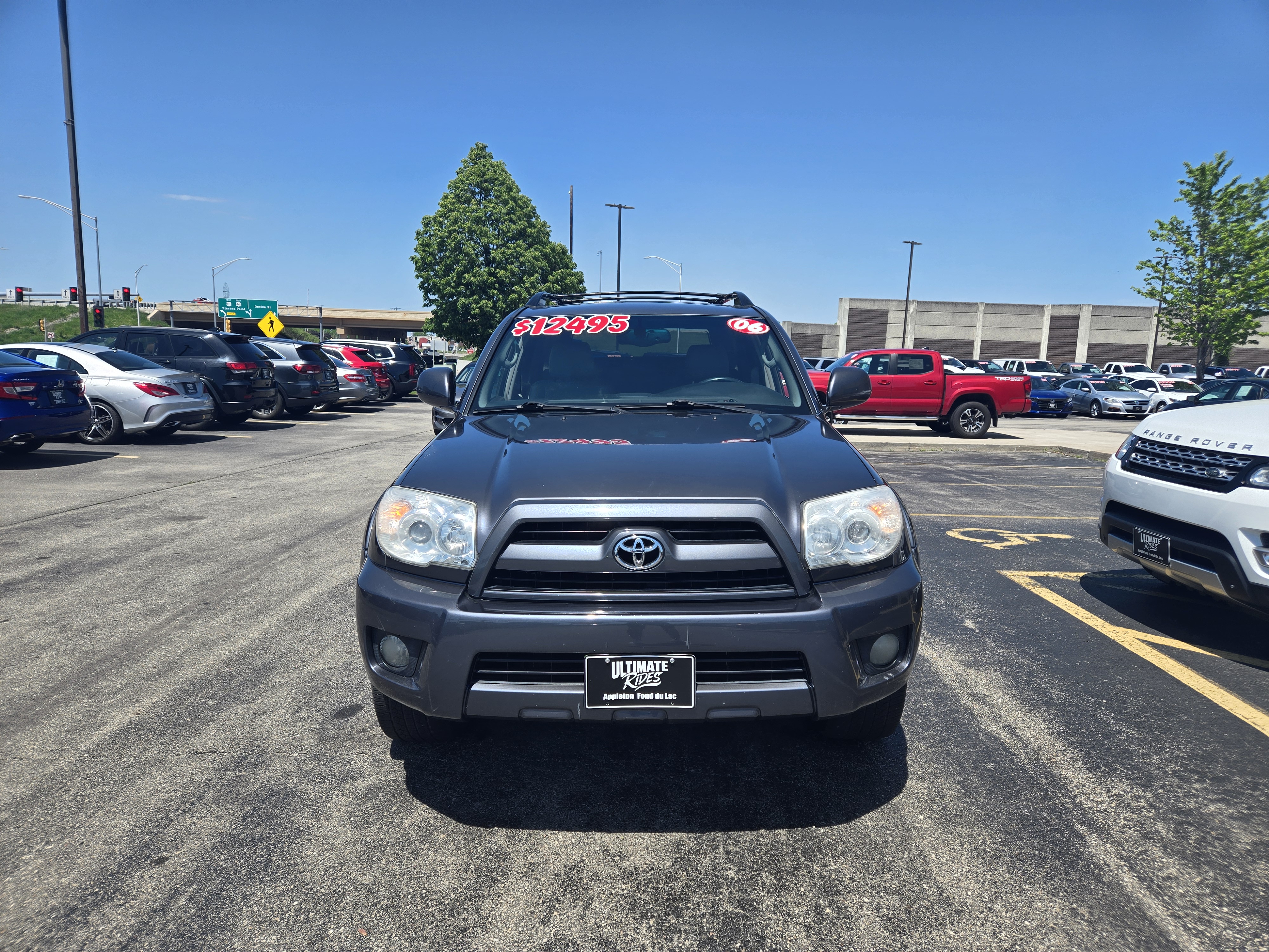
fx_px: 843
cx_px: 634
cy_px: 476
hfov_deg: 73.9
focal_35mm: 23
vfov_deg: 58.9
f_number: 1.8
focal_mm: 5.4
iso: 25
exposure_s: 1/1834
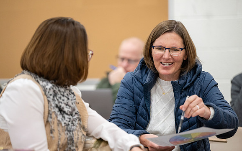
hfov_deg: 12.0
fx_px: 1147
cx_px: 121
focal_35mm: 174
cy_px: 80
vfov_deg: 7.5
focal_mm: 170
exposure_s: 1/400
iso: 1600
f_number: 2.8
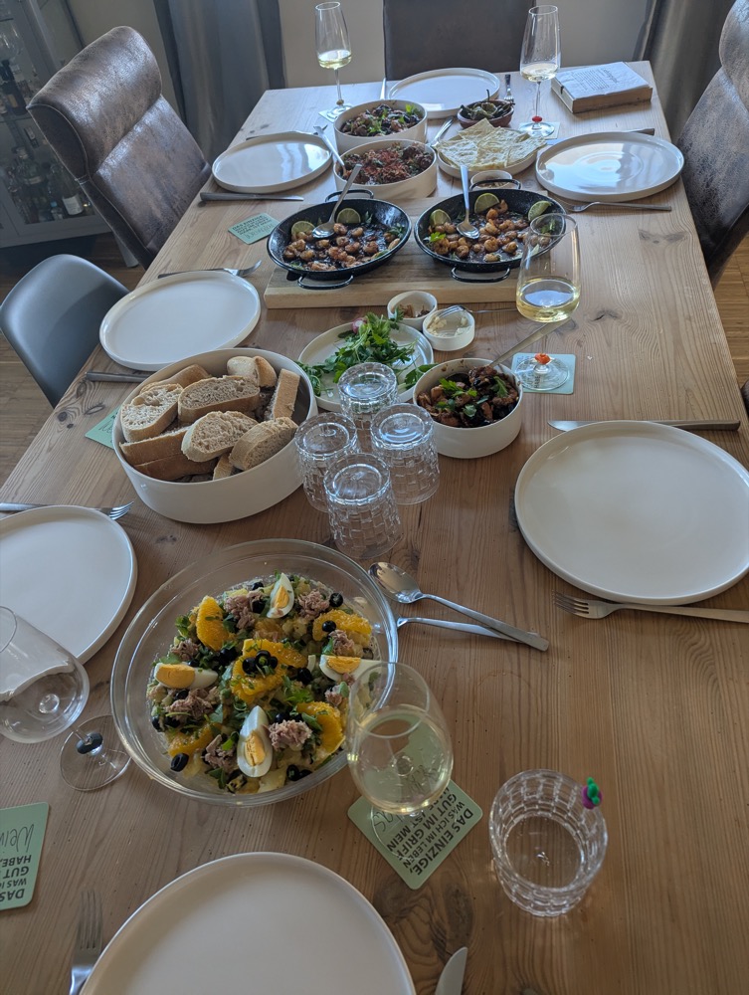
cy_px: 498
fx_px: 691
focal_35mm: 24
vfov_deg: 71.5
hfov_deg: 56.9
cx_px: 374
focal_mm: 6.81
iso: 160
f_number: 1.85
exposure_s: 1/84
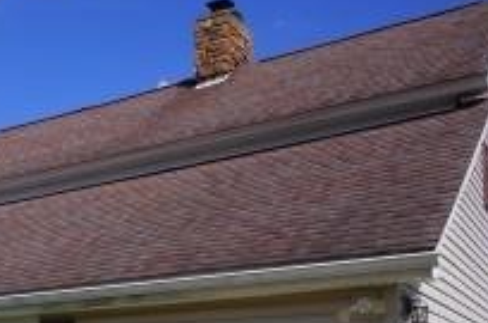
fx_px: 759
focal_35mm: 56
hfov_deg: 34.0
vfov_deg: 23.0
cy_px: 328
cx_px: 62
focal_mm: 17
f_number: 8
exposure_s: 1/250
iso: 100
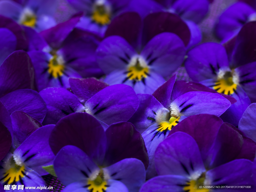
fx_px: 740
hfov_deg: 19.6
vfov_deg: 14.8
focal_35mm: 100
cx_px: 128
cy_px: 96
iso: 200
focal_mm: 50
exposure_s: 1/3.33
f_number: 11
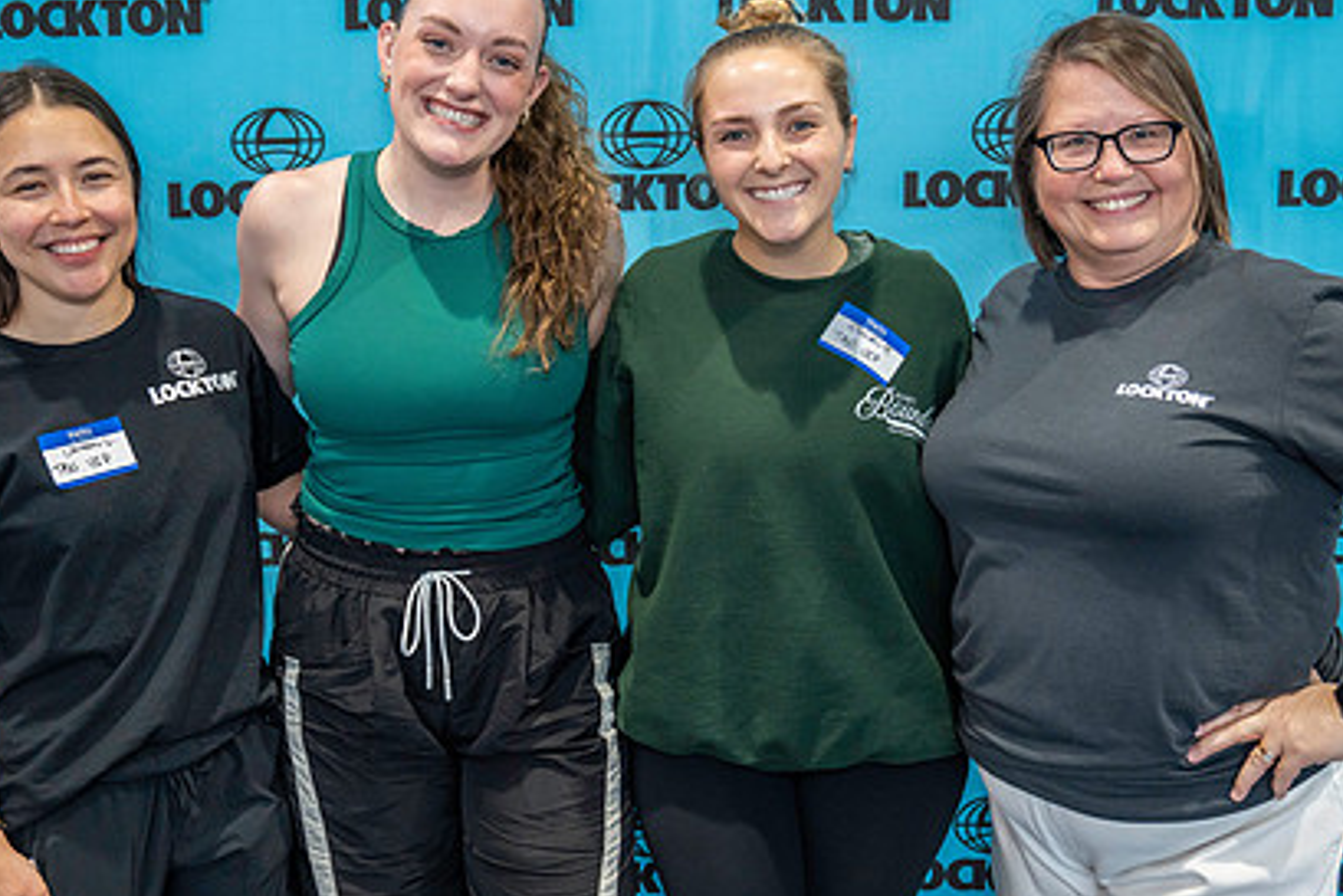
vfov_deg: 30.5
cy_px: 418
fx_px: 1642
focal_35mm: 44
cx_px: 670
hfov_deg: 44.5
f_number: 4
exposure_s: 1/160
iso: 2000
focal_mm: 31
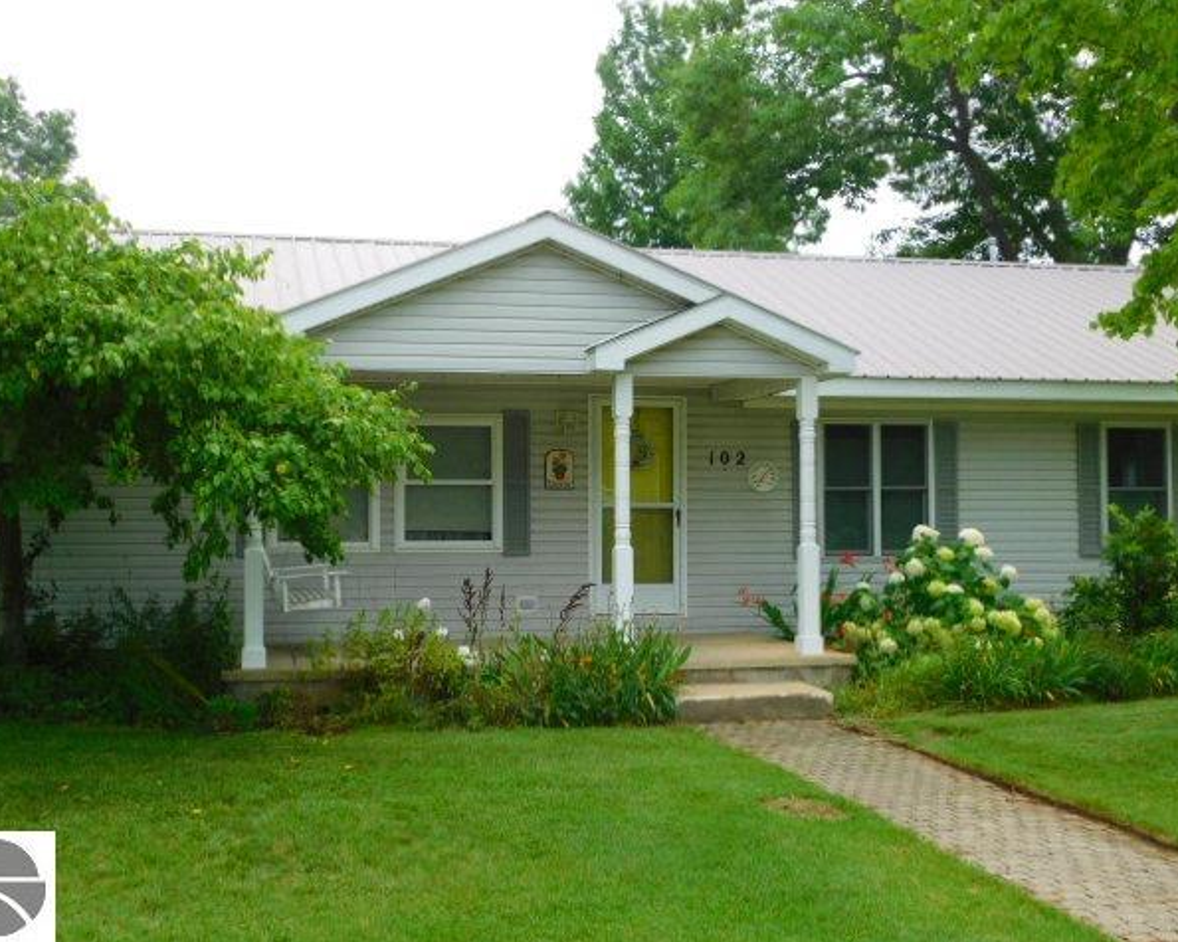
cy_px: 473
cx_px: 560
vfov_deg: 35.7
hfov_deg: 43.8
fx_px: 1464
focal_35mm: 42
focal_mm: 7.1
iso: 125
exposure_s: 1/500
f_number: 3.6
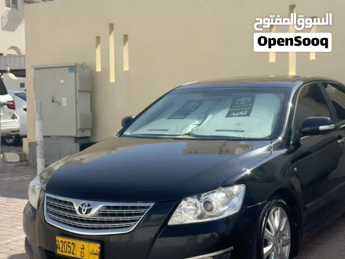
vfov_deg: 40.7
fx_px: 349
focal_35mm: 35
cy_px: 130
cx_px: 172
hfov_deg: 52.6
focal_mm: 6.76
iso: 100
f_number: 1.78
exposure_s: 1/6024
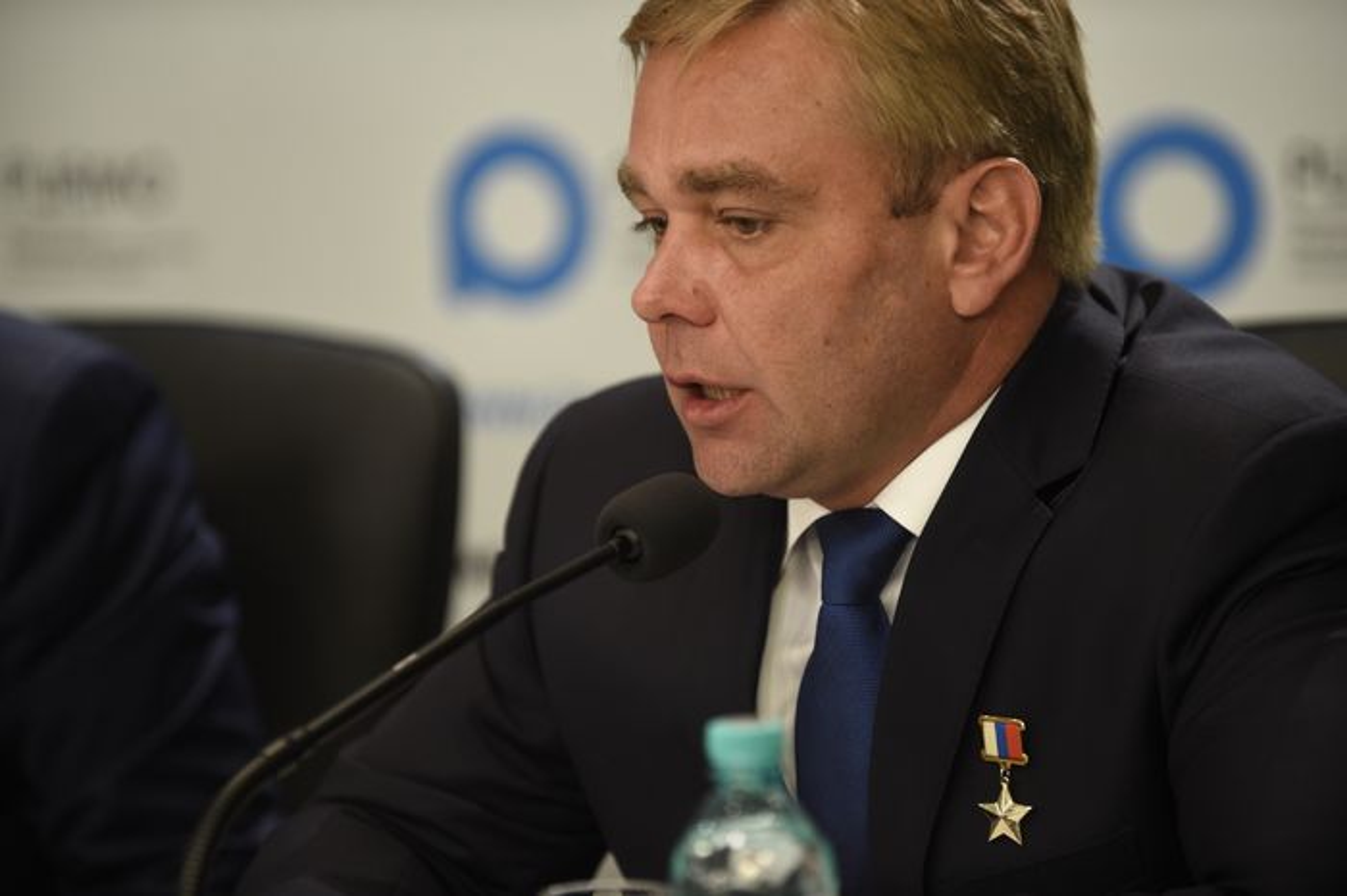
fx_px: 7479
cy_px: 448
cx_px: 674
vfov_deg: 6.9
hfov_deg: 10.3
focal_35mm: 200
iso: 1600
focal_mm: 200
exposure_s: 1/250
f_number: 4
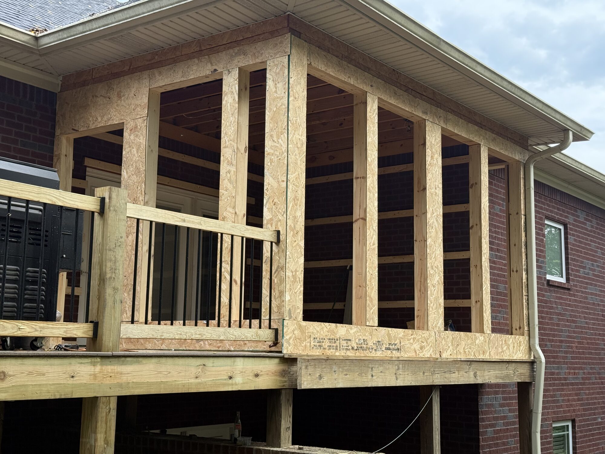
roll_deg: -1.8
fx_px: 839
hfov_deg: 39.7
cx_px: 302
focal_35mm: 48
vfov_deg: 30.3
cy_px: 227
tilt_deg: +10.7
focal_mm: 6.76
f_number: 1.78
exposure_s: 1/425
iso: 100
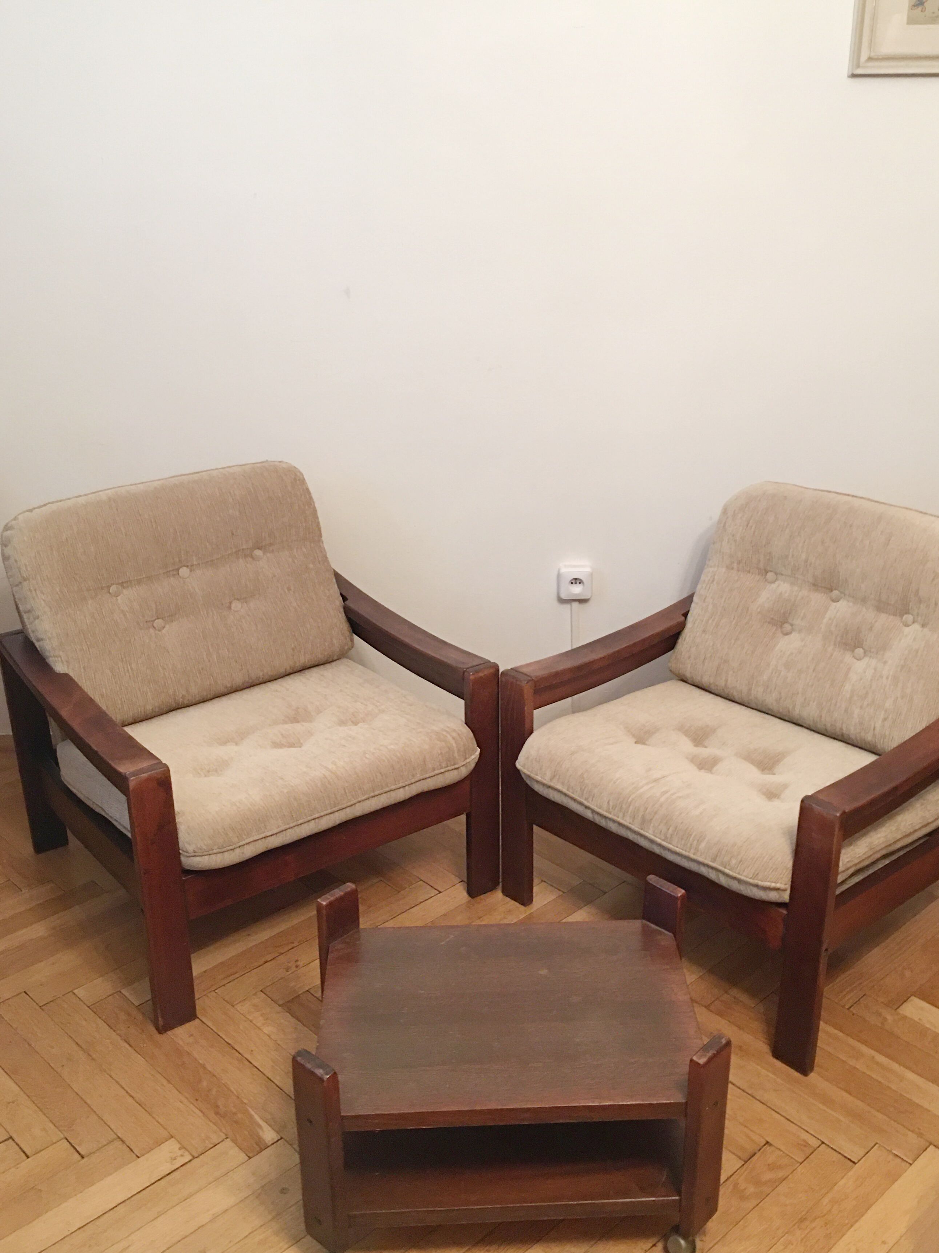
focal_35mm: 34
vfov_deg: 54.0
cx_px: 515
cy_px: 630
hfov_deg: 41.7
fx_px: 1230
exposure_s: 1/10
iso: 80
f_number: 2.2
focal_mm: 4.15
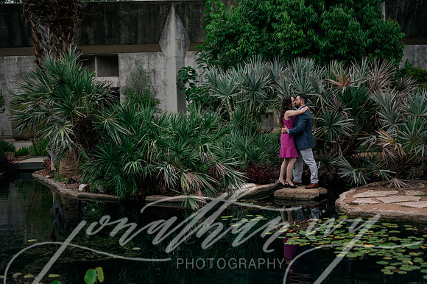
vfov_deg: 27.0
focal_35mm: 50
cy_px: 142
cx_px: 214
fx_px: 593
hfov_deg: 39.6
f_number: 2
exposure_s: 1/400
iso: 80
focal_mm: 50
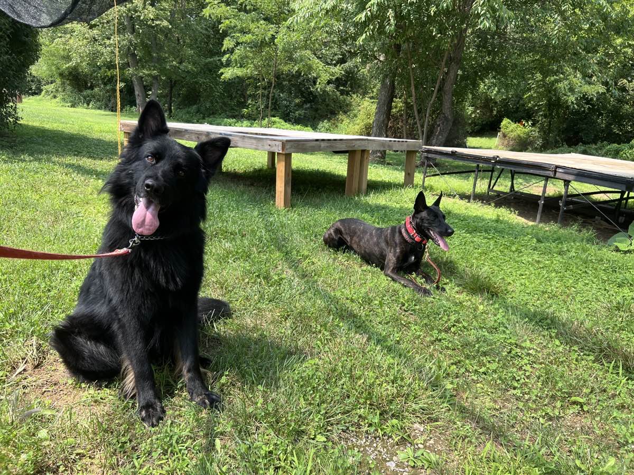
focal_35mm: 26
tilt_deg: -14.0
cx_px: 317
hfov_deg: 67.3
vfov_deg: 53.1
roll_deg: -3.4
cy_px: 238
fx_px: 476
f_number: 1.5
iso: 50
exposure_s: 1/982
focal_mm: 5.7
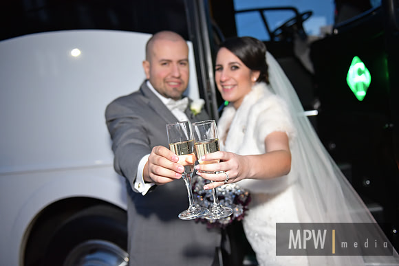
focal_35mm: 32
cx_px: 200
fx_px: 355
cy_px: 133
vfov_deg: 41.1
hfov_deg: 58.7
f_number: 2.8
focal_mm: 32
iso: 2000
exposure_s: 1/125
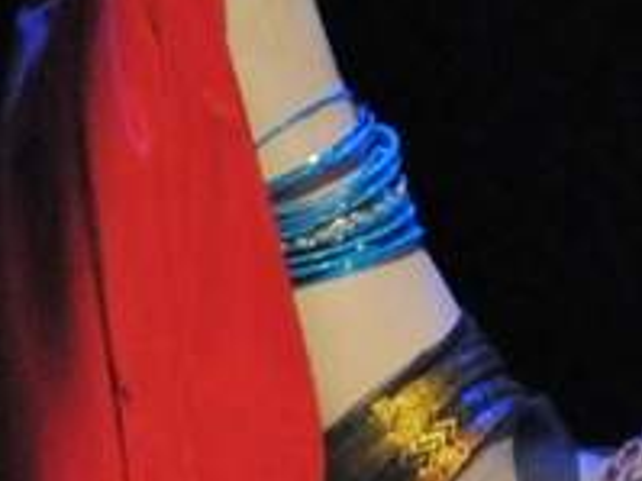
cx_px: 1107
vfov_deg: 0.9
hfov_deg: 1.1
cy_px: 738
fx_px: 32177
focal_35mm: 1736
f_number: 2.8
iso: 1600
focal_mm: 200
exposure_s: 1/125
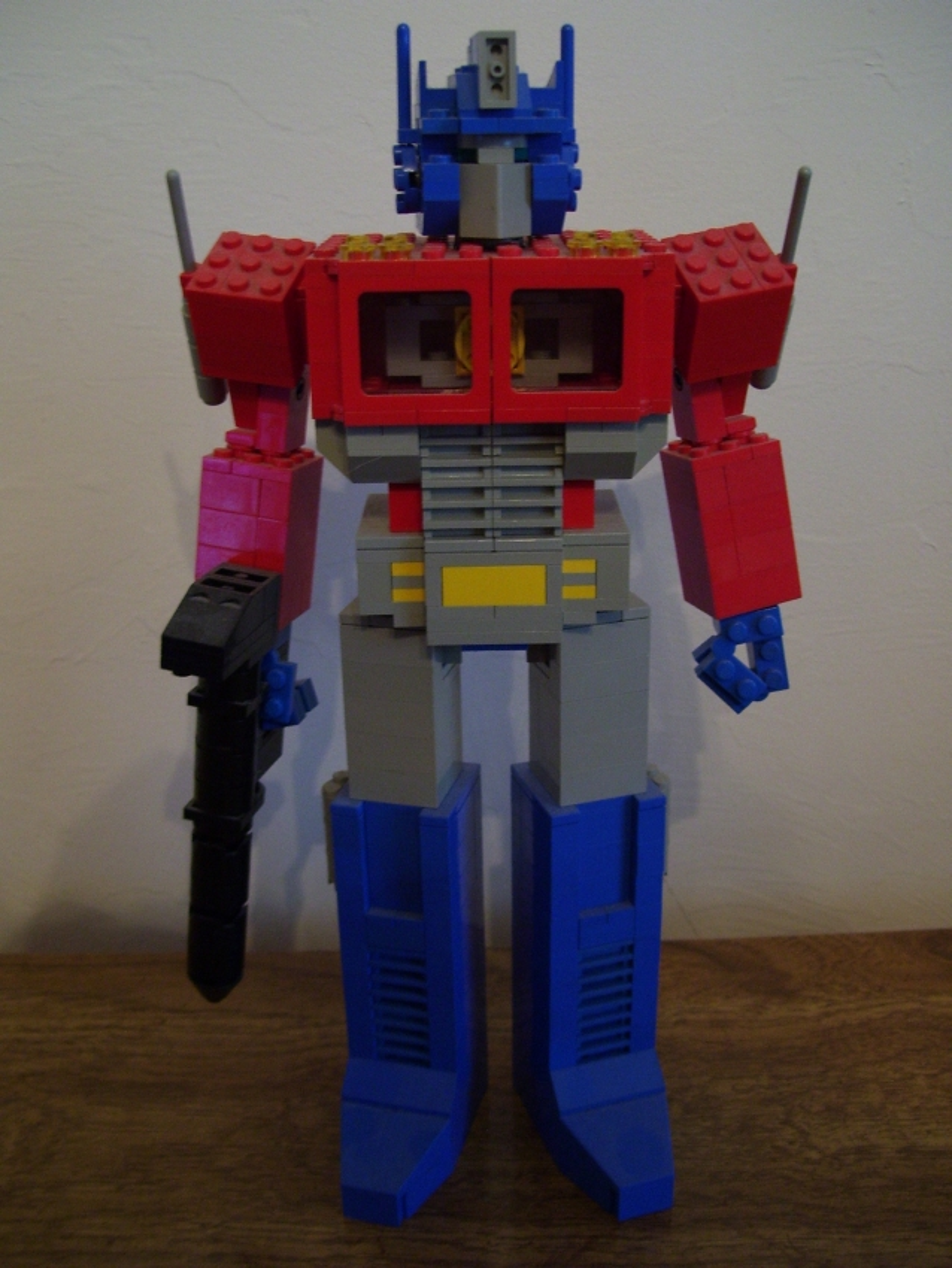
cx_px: 476
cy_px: 634
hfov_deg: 38.7
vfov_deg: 50.1
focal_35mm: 37
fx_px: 1356
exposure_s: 1/8
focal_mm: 6
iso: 160
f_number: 2.7
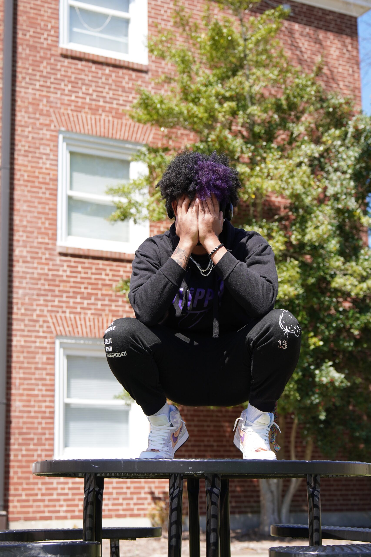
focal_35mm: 63
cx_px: 186
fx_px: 974
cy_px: 278
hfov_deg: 21.6
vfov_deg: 31.9
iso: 125
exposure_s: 1/750
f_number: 2.8
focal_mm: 42
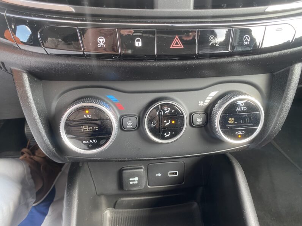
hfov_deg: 67.3
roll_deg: -2.6
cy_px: 113
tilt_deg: -33.8
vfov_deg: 53.1
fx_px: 227
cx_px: 151
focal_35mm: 26
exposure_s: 1/81
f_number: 1.8
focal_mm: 4.25
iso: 125
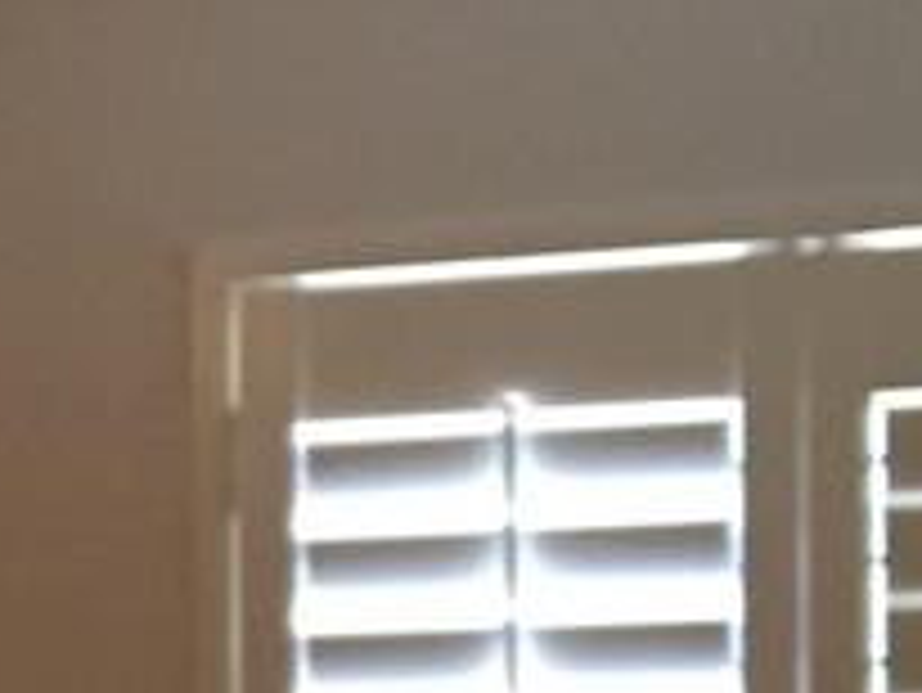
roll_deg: +1.1
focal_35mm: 145
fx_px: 3864
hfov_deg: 12.1
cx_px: -935
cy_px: 994
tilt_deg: -5.6
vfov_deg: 10.0
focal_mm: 4.15
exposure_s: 1/30
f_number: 2.2
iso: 125
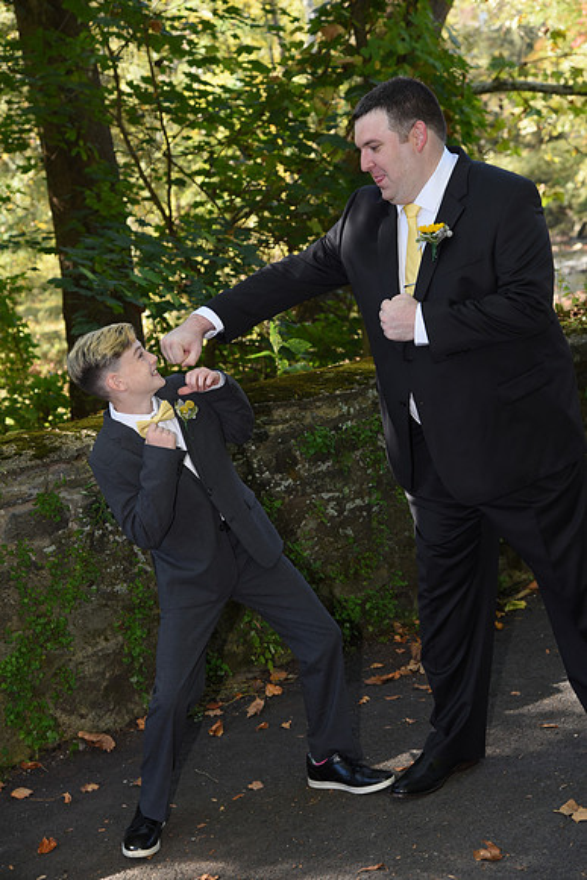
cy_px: 440
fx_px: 1711
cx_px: 294
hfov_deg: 19.5
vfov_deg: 28.8
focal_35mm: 70
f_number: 5.6
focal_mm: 70
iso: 640
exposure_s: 1/200
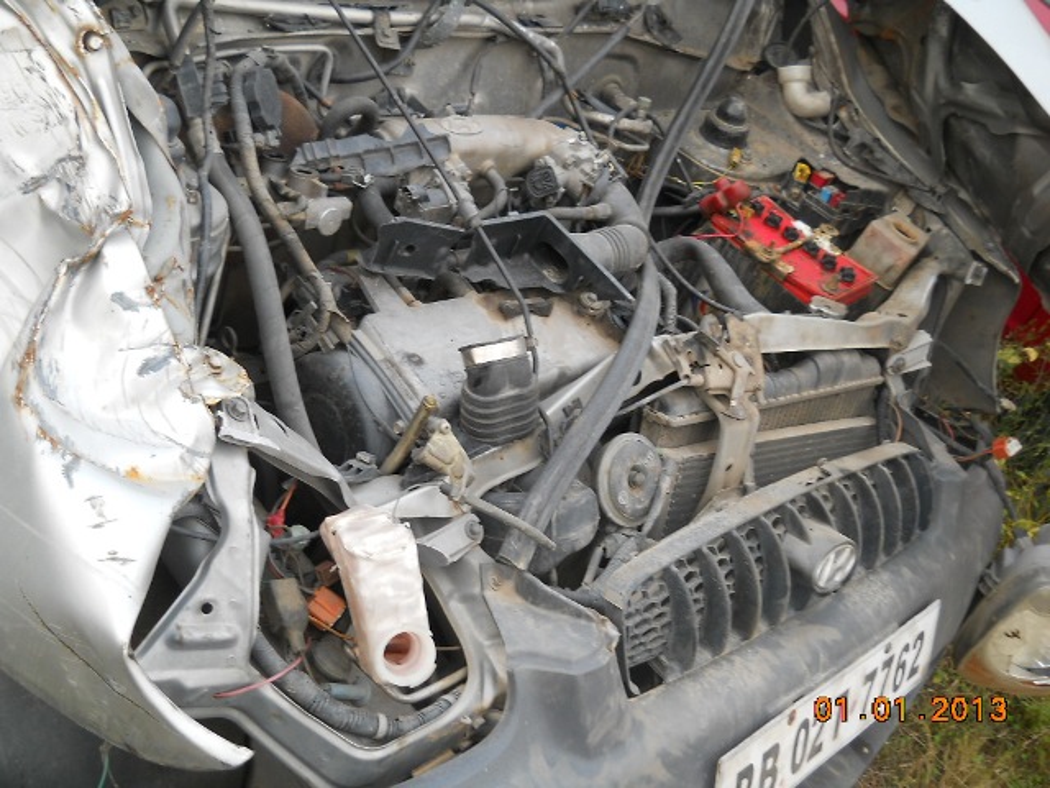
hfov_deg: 45.8
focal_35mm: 41
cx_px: 525
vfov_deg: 35.1
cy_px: 394
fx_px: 1244
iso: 80
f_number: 3.1
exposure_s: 1/40
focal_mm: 6.72
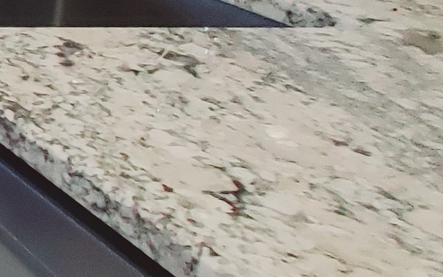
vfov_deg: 15.1
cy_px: -116
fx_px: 978
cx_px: -576
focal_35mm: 81
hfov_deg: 15.7
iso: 200
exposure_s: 1/60
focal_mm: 1.8
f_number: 2.2
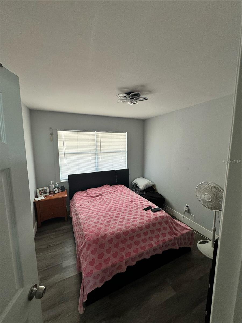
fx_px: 130
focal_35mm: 14
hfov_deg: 85.7
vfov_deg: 102.1
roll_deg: -0.1
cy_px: 162
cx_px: 121
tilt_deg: -6.6
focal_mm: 2.22
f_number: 2.2
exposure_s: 1/60
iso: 200
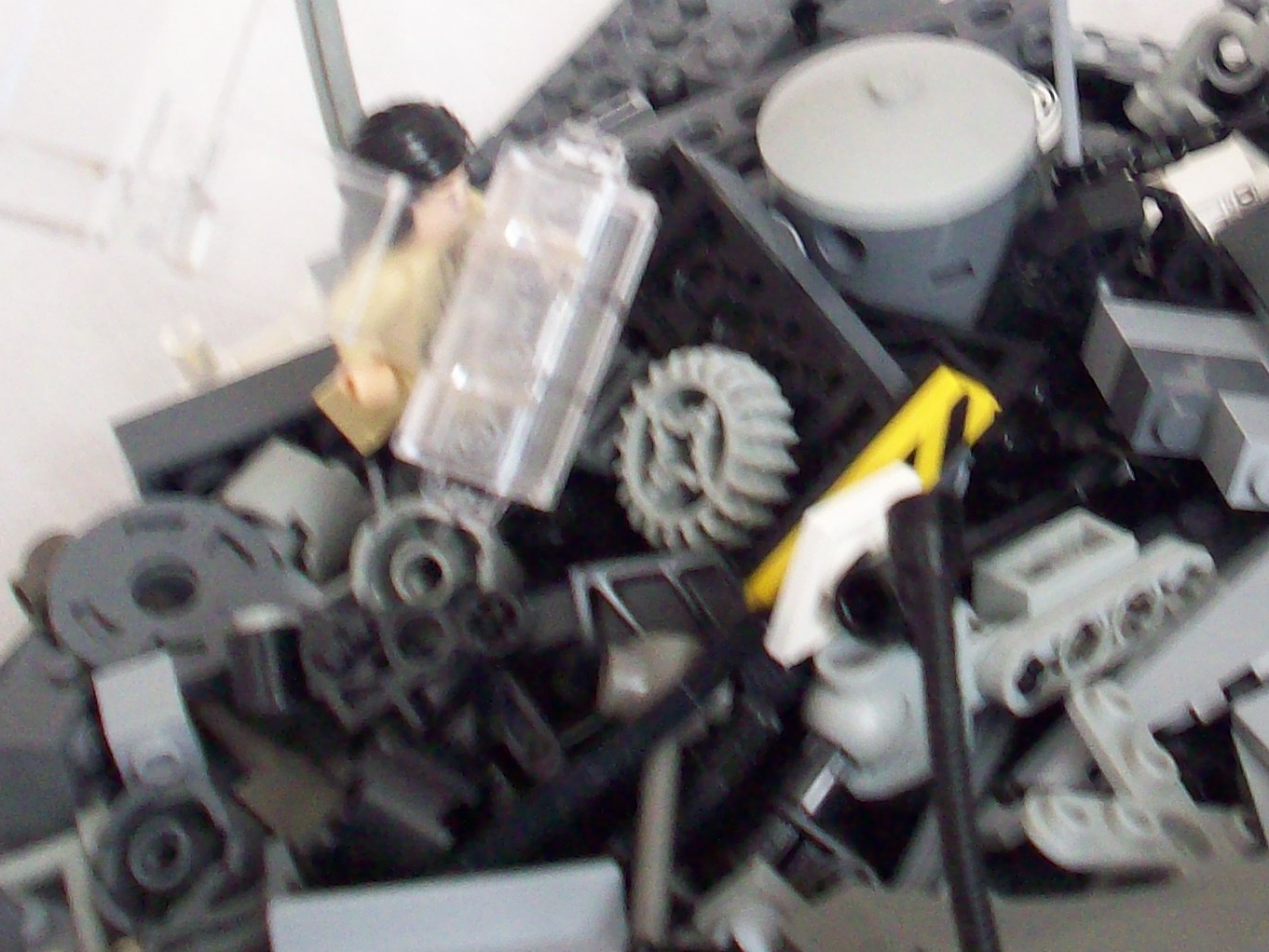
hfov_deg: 23.2
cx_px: 1026
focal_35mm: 83
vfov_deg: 17.4
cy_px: 34
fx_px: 3043
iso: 160
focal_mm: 6.2
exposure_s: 1/13.1
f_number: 2.8
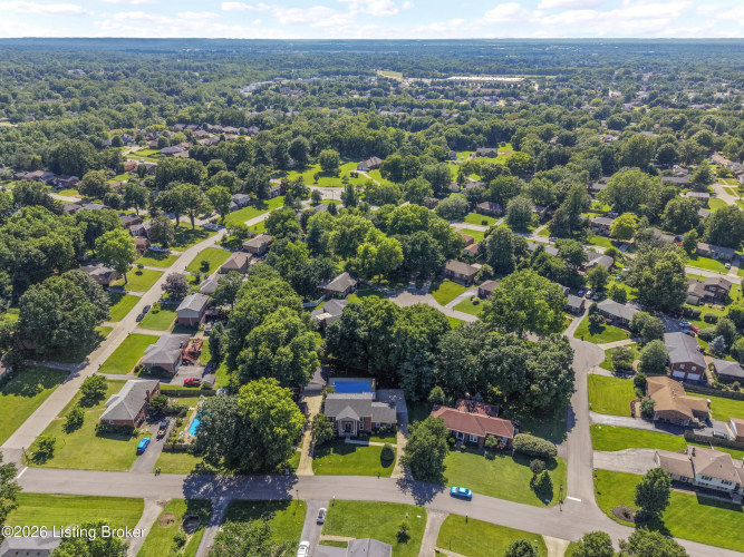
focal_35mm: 24
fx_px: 516
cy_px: 278
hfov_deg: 71.6
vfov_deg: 56.8
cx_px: 372
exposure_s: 1/3200
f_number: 1.8
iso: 290
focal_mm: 8.67
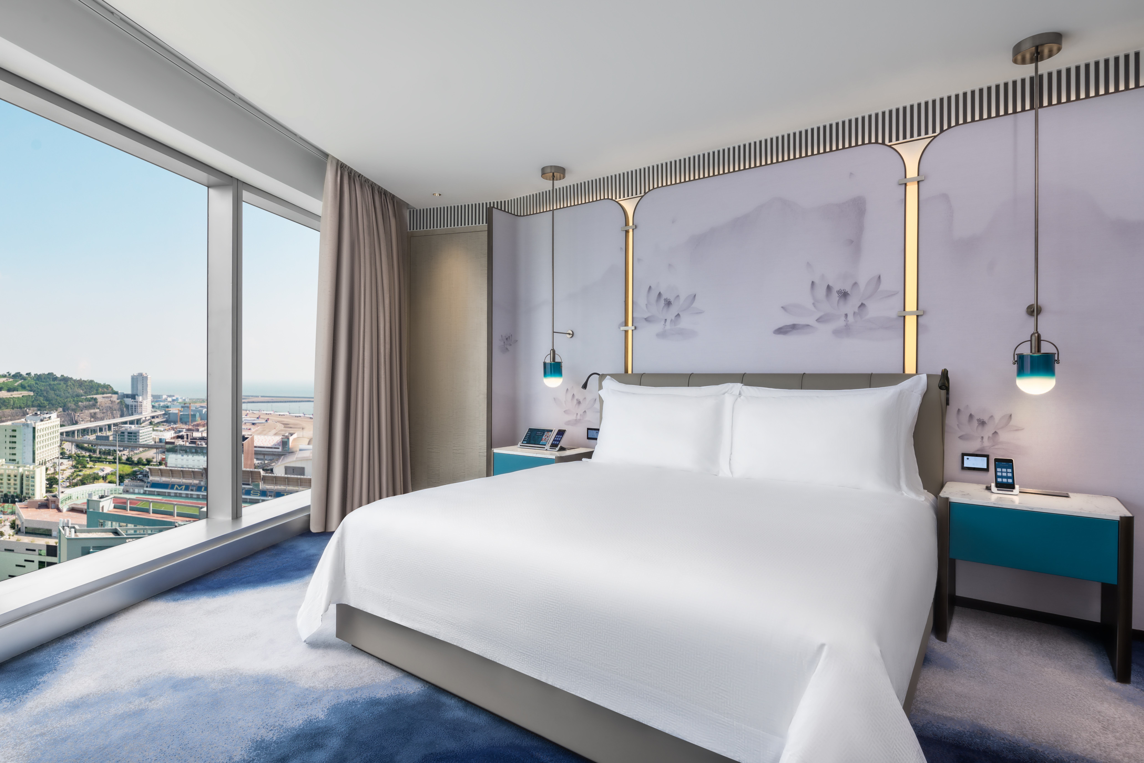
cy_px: 382
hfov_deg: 90.0
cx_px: 572
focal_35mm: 18
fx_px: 572
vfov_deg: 67.4
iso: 64
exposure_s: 1/50
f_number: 11
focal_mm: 18
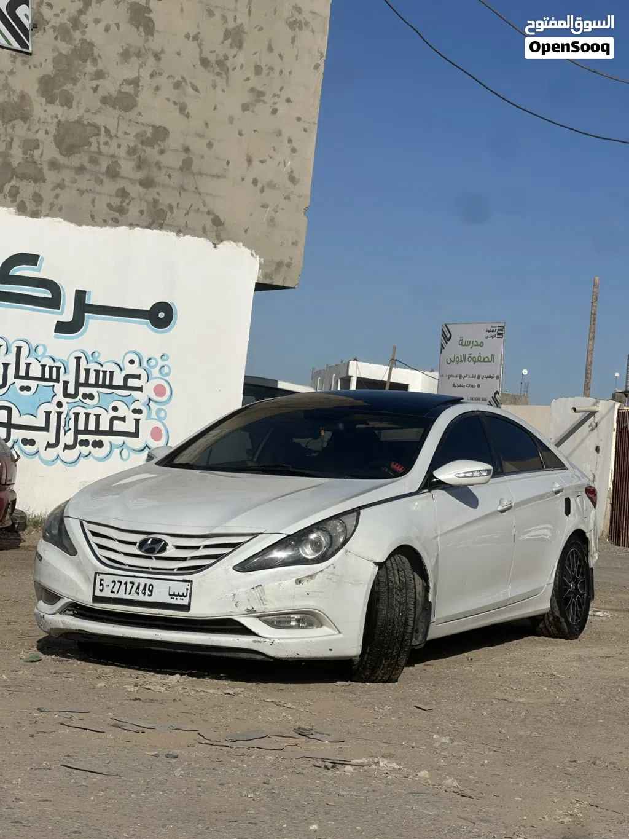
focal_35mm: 77
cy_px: 420
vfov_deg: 25.3
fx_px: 1865
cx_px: 314
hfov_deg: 19.1
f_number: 2.8
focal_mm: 9
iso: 32
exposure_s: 1/2320
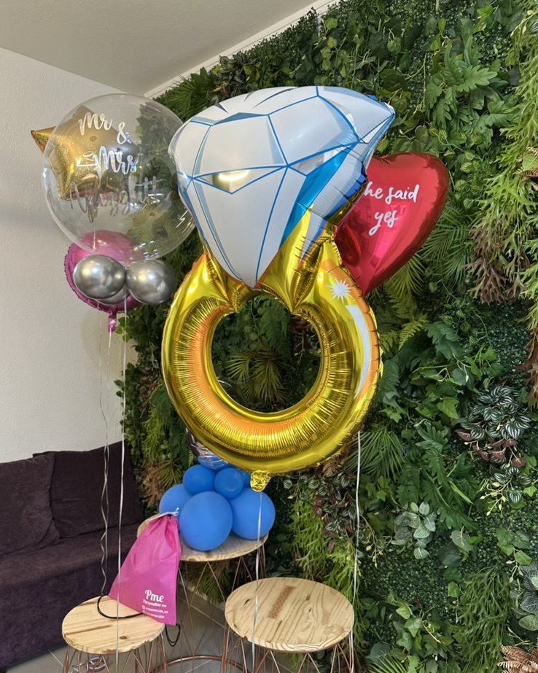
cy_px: 354
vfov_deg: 66.0
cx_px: 262
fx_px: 518
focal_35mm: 26
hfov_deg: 54.9
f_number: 1.78
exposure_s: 1/60
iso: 160
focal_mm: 6.86
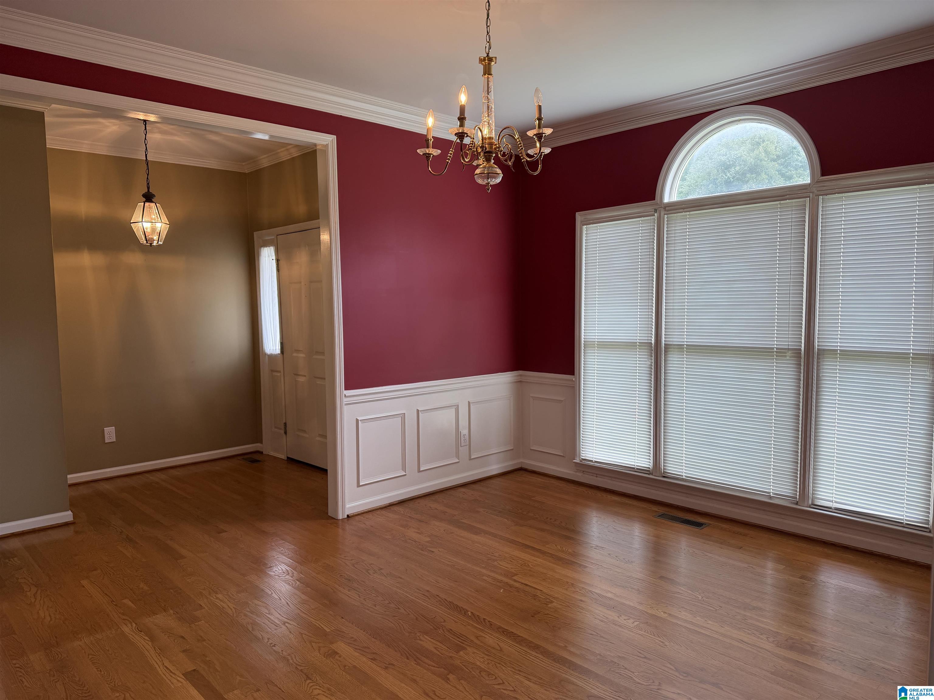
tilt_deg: -5.2
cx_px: 467
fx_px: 648
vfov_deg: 56.8
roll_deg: +0.9
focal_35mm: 24
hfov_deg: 71.6
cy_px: 350
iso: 80
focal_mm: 6.76
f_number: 1.78
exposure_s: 1/121
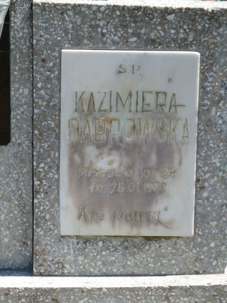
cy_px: 152
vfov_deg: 14.4
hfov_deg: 10.8
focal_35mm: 137
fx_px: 1198
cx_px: 114
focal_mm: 22.5
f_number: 4.5
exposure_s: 1/400
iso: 160
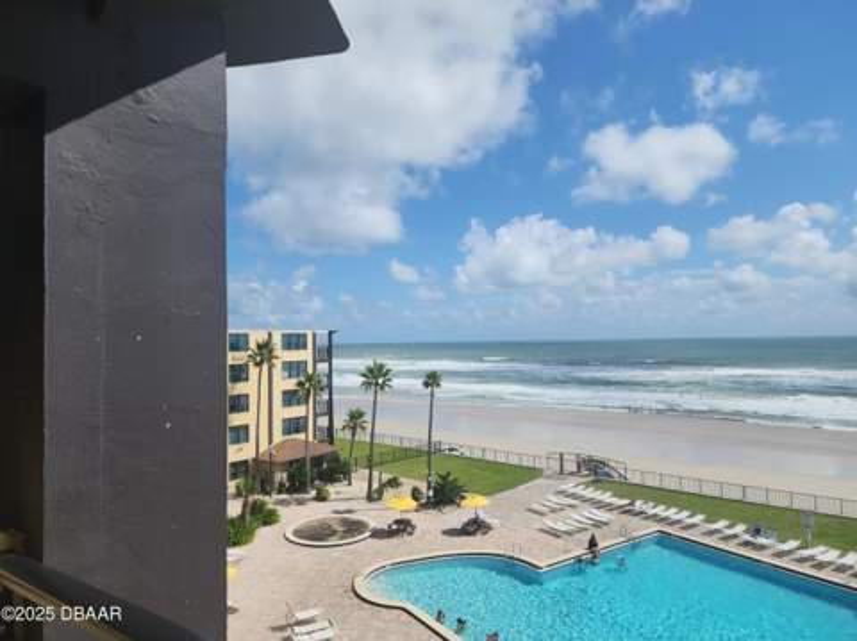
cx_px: 428
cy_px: 320
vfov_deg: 58.8
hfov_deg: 74.0
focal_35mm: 23
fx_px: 569
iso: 12
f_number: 1.8
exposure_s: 1/2210
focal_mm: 6.4
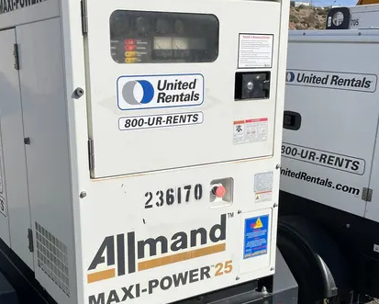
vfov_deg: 33.2
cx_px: 155
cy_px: 204
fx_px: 505
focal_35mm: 45
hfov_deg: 41.0
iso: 32
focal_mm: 4.2
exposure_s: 1/7813
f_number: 1.6
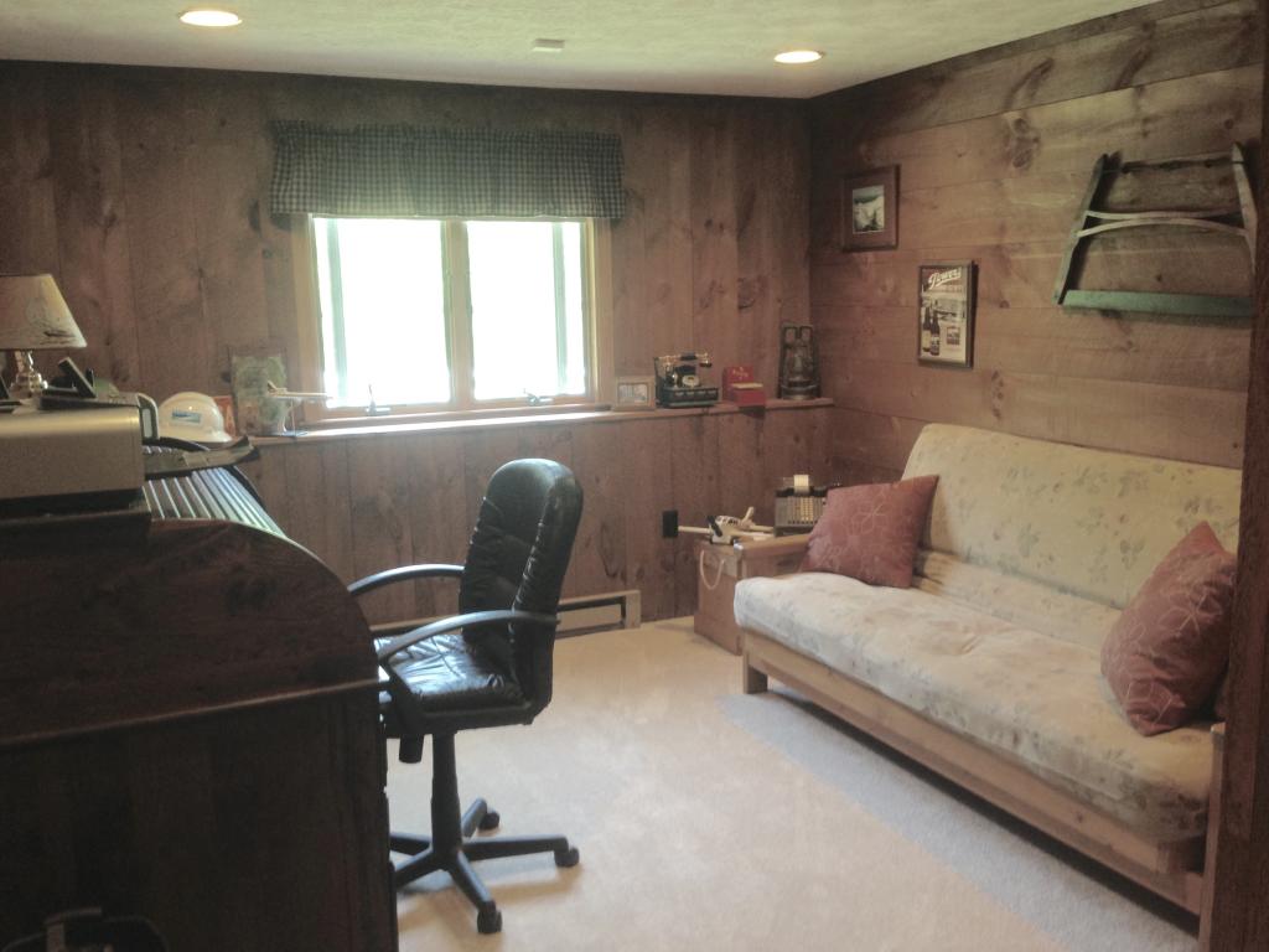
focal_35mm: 33
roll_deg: -0.9
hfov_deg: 55.4
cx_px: 634
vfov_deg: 42.9
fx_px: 1210
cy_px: 476
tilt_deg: -7.5
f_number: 2.4
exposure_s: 1/20
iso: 100
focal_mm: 4.12
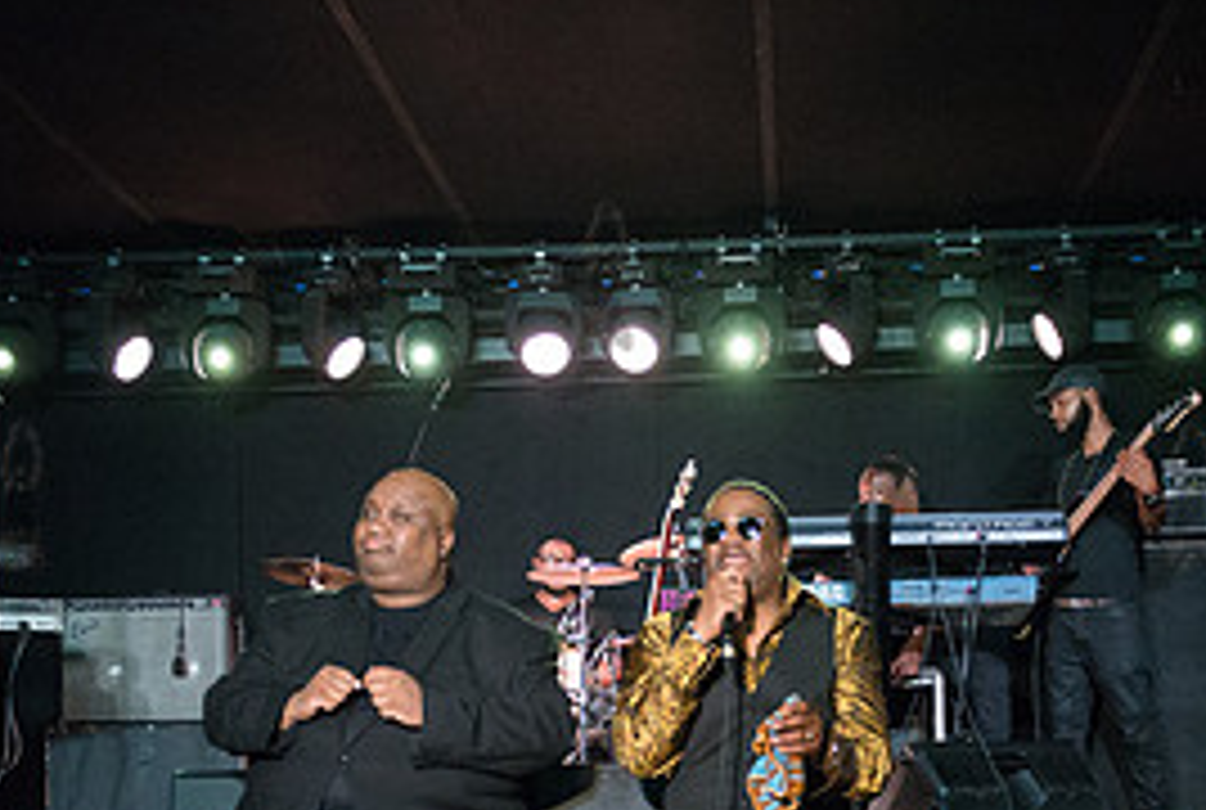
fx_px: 1914
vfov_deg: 23.0
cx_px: 735
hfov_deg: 34.8
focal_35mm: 57
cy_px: 793
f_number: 2.8
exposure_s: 1/320
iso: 3200
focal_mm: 24
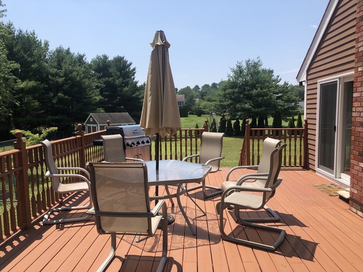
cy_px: 136
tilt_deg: -5.9
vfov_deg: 49.7
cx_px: 182
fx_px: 294
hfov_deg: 63.4
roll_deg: +1.5
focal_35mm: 28
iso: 20
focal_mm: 4
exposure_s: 1/1715
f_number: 1.8
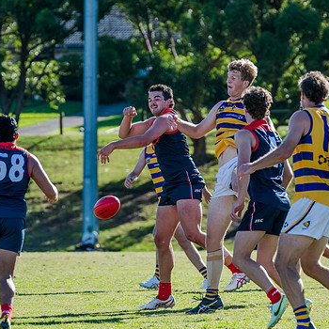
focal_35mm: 413
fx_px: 4441
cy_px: 146
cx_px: 166
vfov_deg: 4.2
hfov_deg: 4.2
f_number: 6.3
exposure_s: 1/2000
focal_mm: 270
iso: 1000
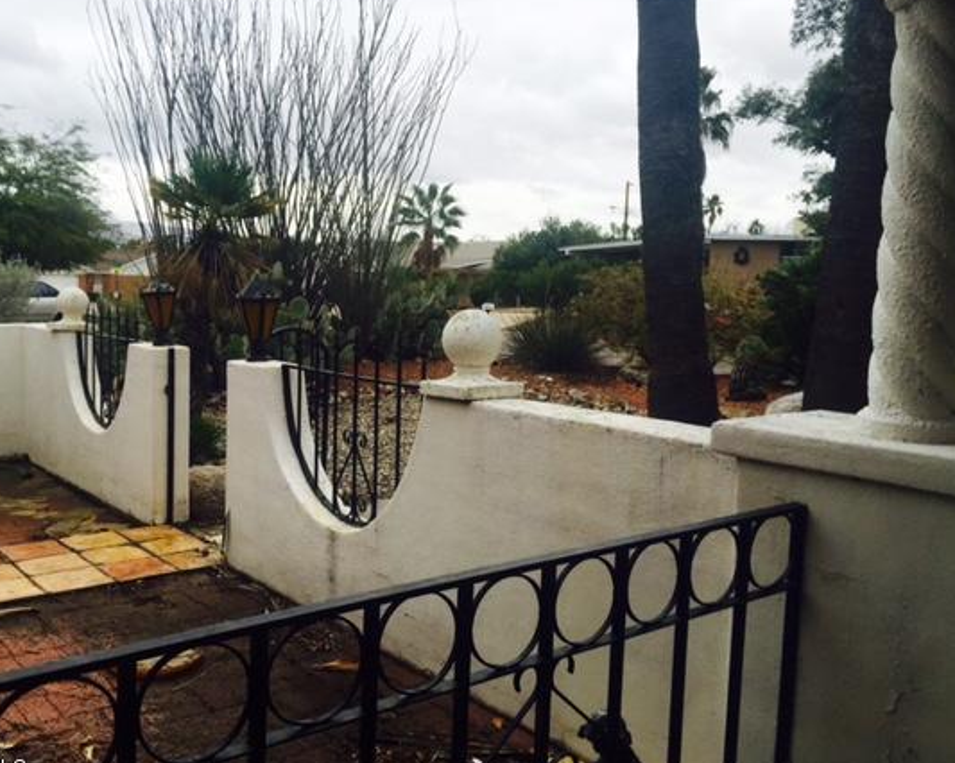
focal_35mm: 34
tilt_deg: -1.3
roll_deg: -0.6
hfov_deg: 52.8
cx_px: 430
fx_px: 961
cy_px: 374
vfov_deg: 43.3
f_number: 2.2
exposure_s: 1/581
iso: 32
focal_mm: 4.15
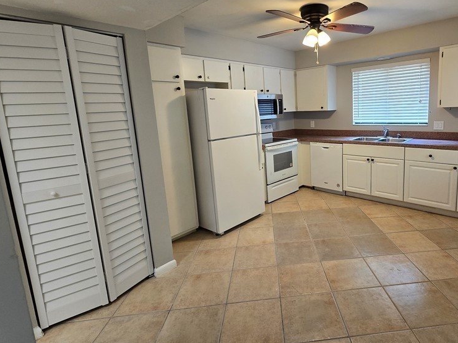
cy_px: 146
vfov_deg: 71.2
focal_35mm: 18
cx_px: 290
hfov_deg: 85.8
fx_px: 238
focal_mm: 2.2
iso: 200
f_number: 2.2
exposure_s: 1/60
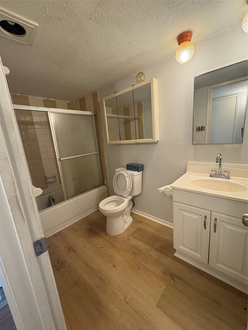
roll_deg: +4.6
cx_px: 124
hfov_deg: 85.7
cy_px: 165
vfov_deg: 102.1
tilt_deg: -12.2
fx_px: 134
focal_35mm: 14
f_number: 2.2
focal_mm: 2.22
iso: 250
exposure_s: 1/60
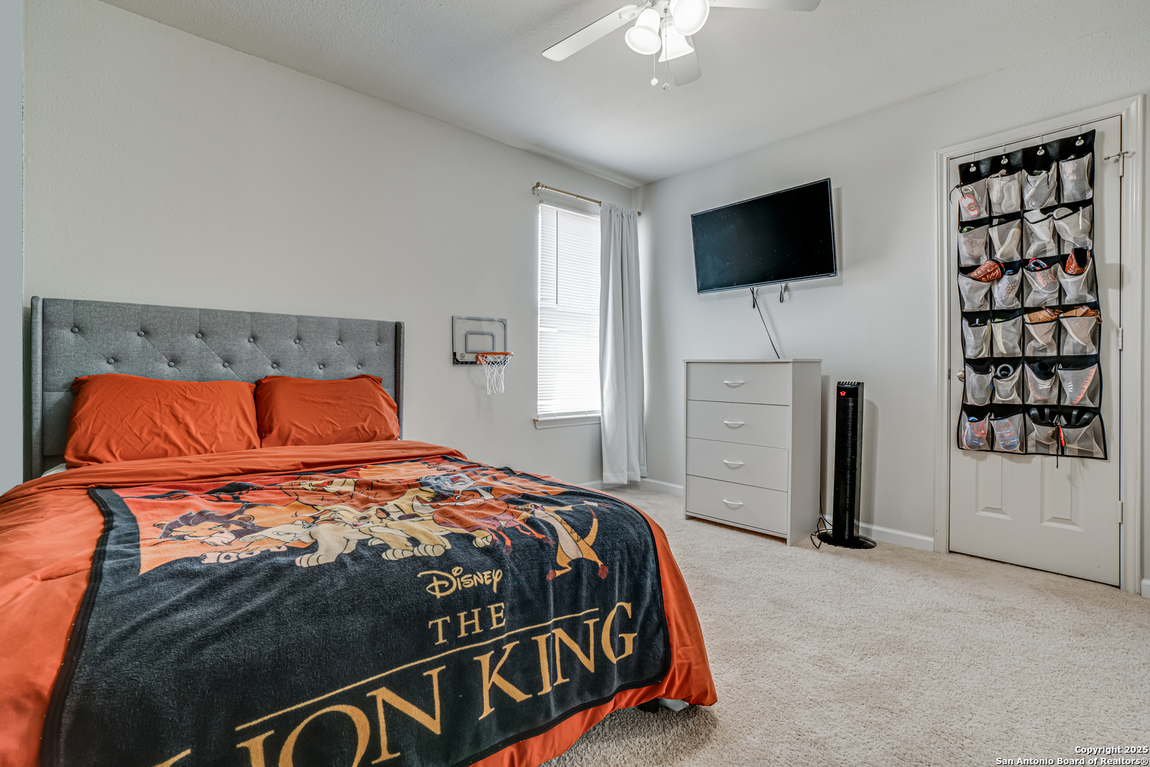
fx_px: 511
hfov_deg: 96.7
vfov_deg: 73.8
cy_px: 384
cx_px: 575
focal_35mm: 16
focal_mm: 16
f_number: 10
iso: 400
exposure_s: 1/125
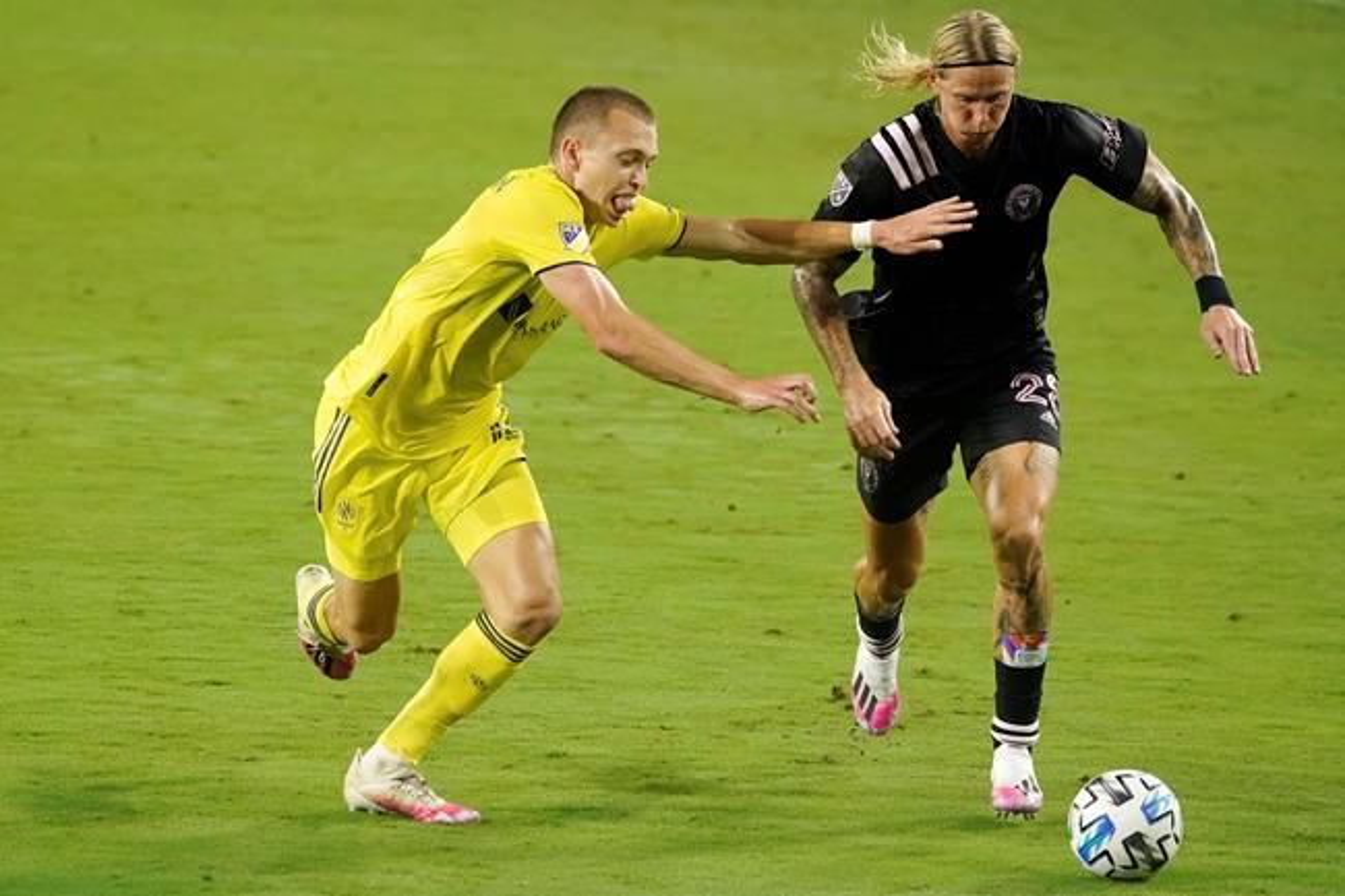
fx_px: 8441
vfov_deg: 6.1
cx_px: 672
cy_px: 448
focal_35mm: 226
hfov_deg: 9.1
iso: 12800
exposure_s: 1/2500
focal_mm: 226
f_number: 5.6
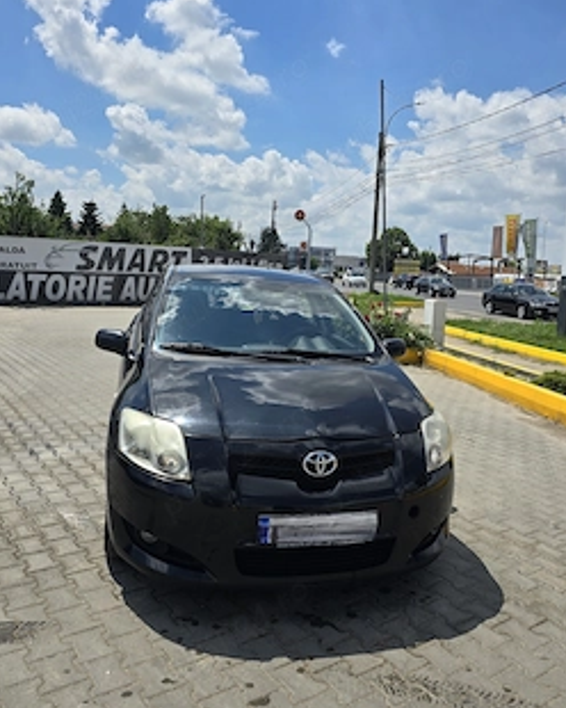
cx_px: 315
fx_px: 607
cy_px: 324
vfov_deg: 60.4
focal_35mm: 29
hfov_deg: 49.9
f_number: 1.7
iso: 12
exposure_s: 1/1667
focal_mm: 6.3
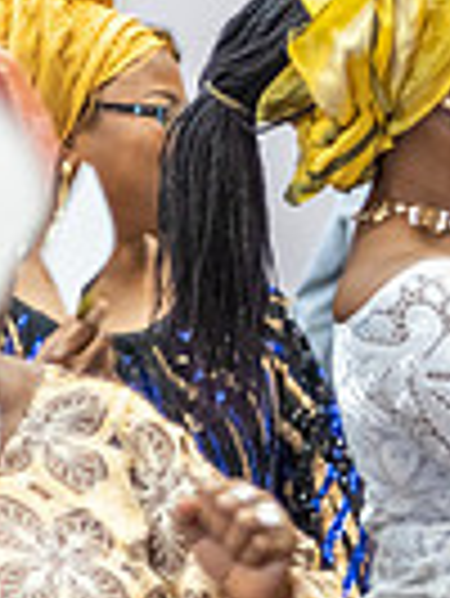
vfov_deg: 9.0
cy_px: 717
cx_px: 1256
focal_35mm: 218
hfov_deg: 6.4
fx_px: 3773
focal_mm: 50
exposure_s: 1/100
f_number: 1.8
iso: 640
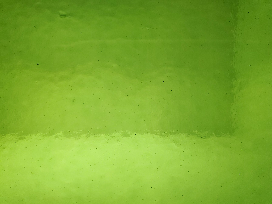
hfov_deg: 67.3
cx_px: 136
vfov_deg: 53.1
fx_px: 204
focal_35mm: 26
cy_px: 102
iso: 80
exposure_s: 1/125
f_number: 1.5
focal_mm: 4.3
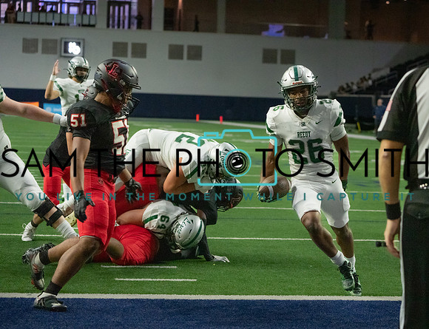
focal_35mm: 123
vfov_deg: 12.2
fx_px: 1534
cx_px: 276
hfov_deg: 15.9
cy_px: 184
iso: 10000
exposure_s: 1/1000
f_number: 4.5
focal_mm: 100
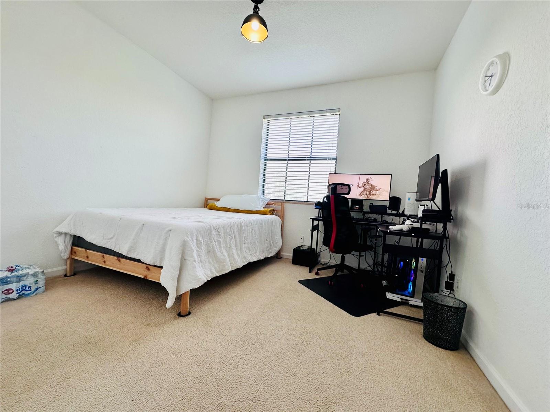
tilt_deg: -1.1
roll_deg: -4.3
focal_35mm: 14
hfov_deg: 102.1
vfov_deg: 85.7
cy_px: 206
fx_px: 222
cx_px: 275
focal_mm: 2.22
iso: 80
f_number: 2.2
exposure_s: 1/99
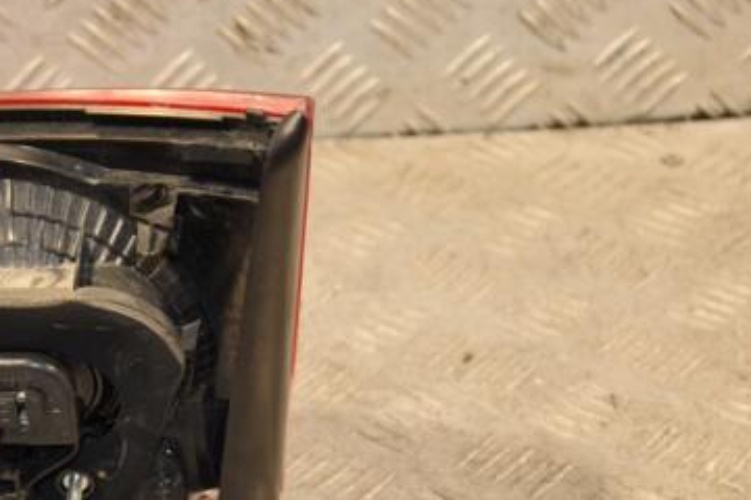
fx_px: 2712
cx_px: 204
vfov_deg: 10.5
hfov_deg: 15.7
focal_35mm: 130
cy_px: 285
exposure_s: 1/125
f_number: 5
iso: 800
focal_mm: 52
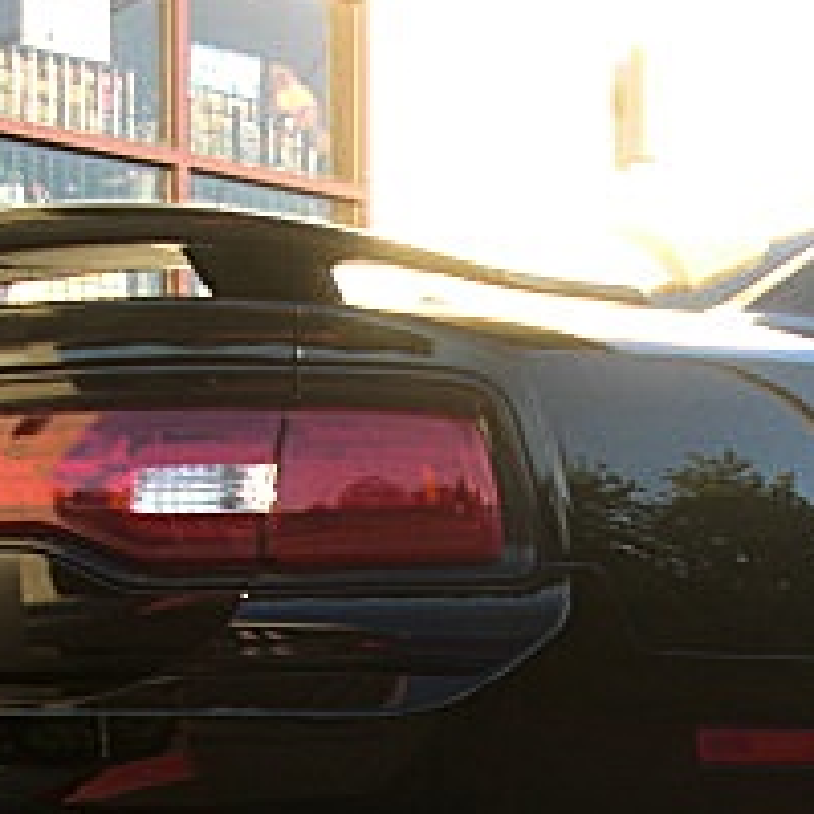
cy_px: 952
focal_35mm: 102
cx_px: 737
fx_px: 2714
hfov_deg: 16.8
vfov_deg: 16.4
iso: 50
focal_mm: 6.3
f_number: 2.8
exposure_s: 1/100
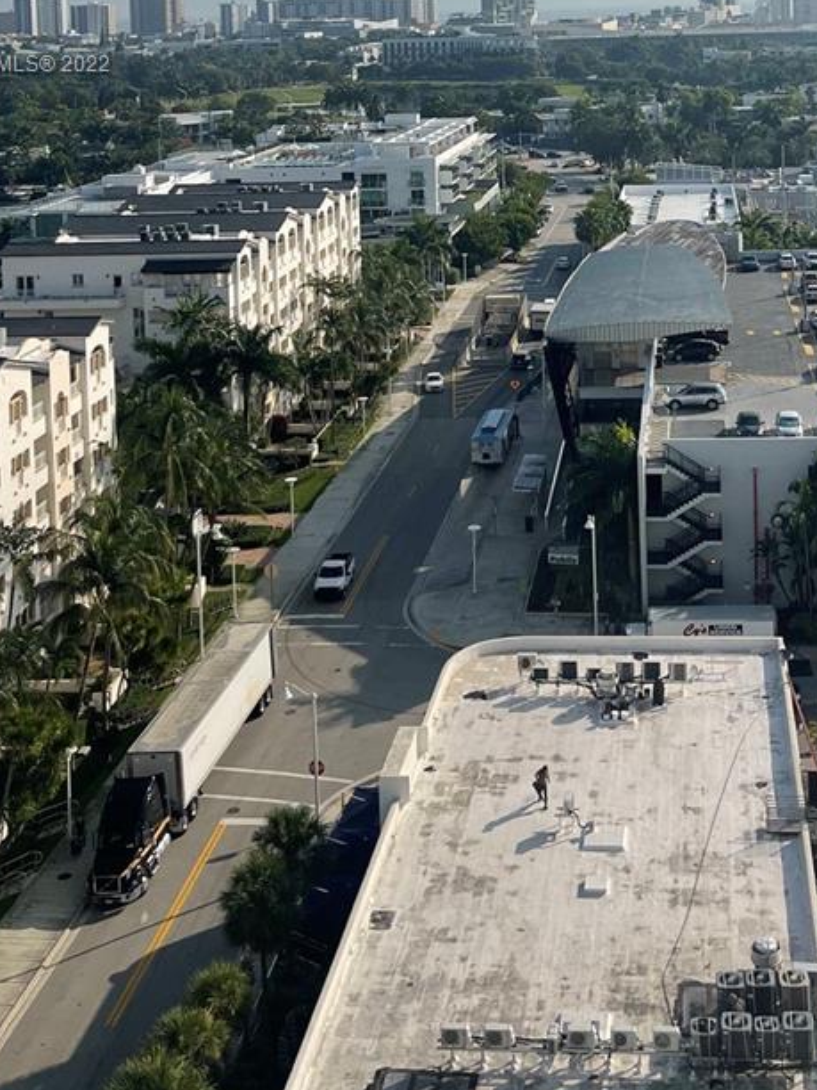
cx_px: 586
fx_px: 1605
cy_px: 66
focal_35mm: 51
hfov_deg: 28.3
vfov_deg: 34.9
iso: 32
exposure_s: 1/13514
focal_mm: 5.1
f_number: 1.6
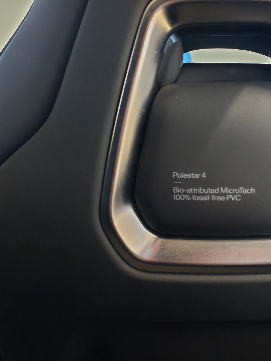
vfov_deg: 42.1
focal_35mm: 45
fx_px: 470
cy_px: 180
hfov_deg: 31.2
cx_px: 224
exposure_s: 1/100
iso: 1087
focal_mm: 6.12
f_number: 1.9
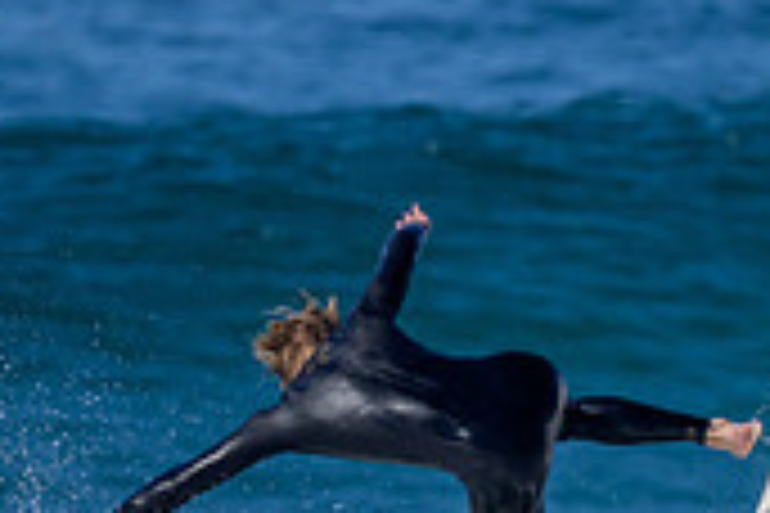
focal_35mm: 3727
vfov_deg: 0.4
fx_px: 79710
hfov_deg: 0.6
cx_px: 582
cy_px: 908
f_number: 6.3
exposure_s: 1/2000
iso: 220
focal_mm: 800
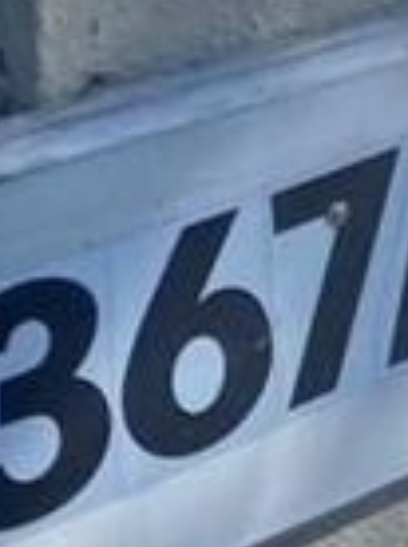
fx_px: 1986
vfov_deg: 13.3
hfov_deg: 10.6
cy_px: -573
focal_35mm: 126
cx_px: 867
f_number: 1.8
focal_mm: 4.25
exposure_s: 1/973
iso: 32
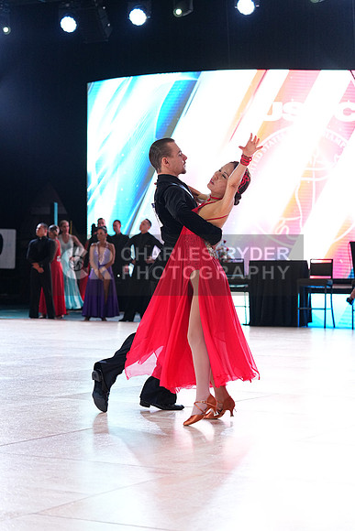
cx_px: 178
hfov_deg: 16.3
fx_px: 1242
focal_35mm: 84
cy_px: 266
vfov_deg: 24.2
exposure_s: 1/400
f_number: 4
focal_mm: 84
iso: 2000
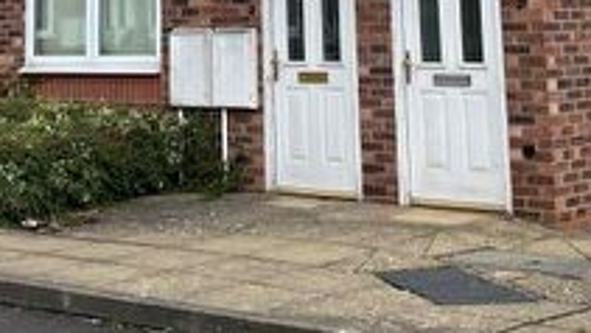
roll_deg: +1.6
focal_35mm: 94
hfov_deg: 22.6
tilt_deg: +11.3
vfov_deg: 11.8
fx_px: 1474
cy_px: -284
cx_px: 244
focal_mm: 4.25
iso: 32
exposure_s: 1/2066
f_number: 1.8
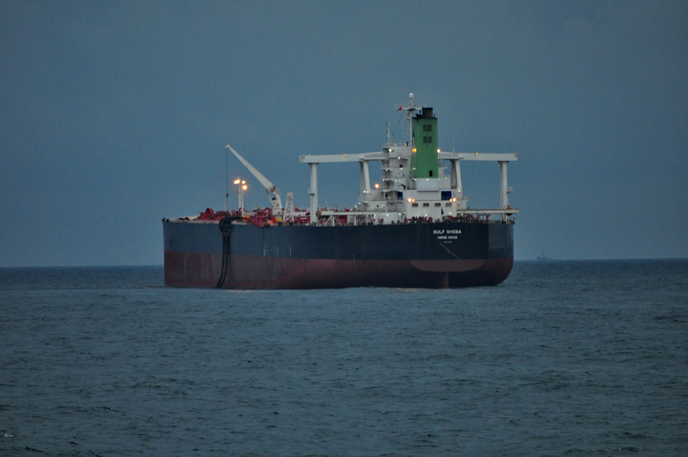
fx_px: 5726
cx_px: 344
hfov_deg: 6.9
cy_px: 228
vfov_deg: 4.6
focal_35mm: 300
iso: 1100
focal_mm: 200
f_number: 5.6
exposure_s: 1/125
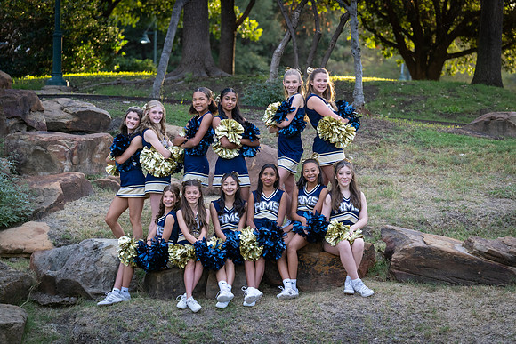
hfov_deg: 16.2
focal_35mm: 127
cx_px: 258
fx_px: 1817
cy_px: 172
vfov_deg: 10.8
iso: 800
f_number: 4
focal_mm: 122
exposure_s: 1/320
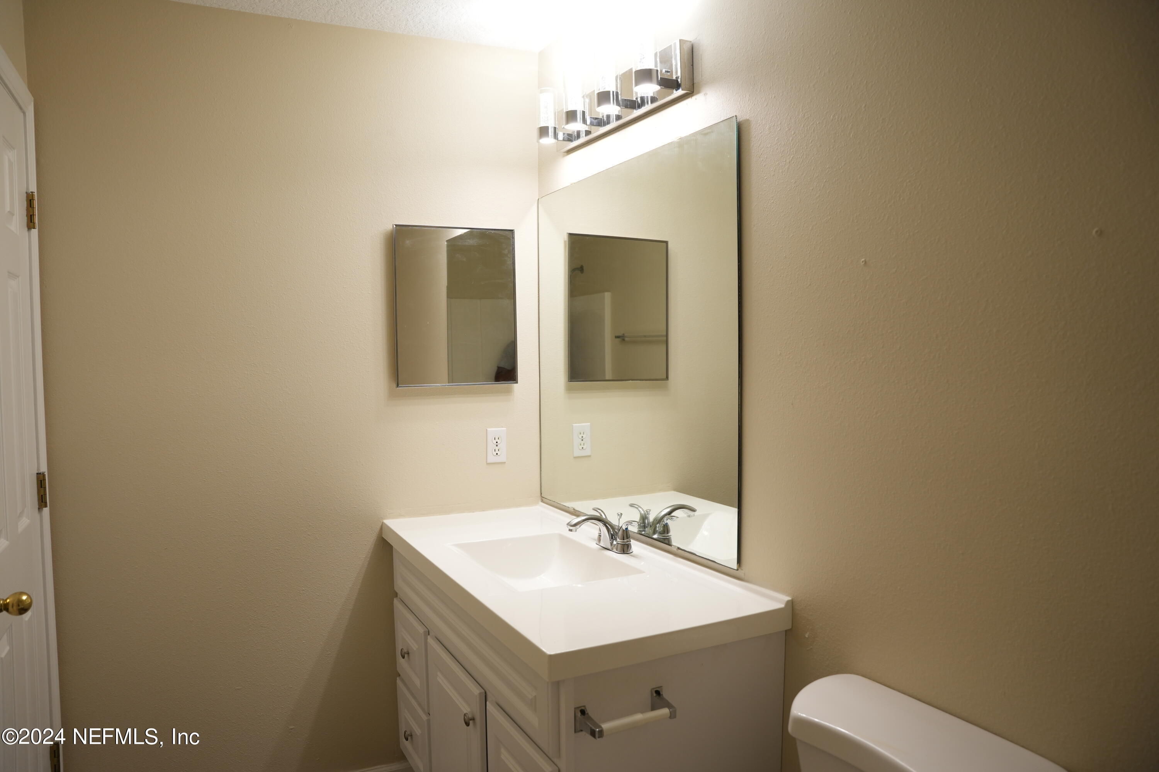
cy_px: 386
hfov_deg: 73.7
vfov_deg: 53.1
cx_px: 580
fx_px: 773
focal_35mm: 24
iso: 640
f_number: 4
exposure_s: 1/60
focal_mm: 24
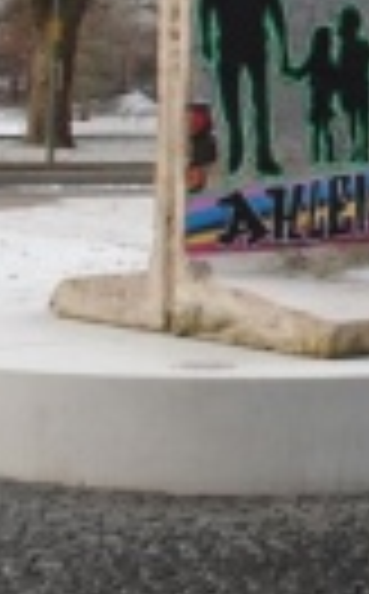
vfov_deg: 15.3
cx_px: 814
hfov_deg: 9.0
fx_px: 2166
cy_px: -14
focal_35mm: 134
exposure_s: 1/160
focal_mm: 24
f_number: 6.3
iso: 100
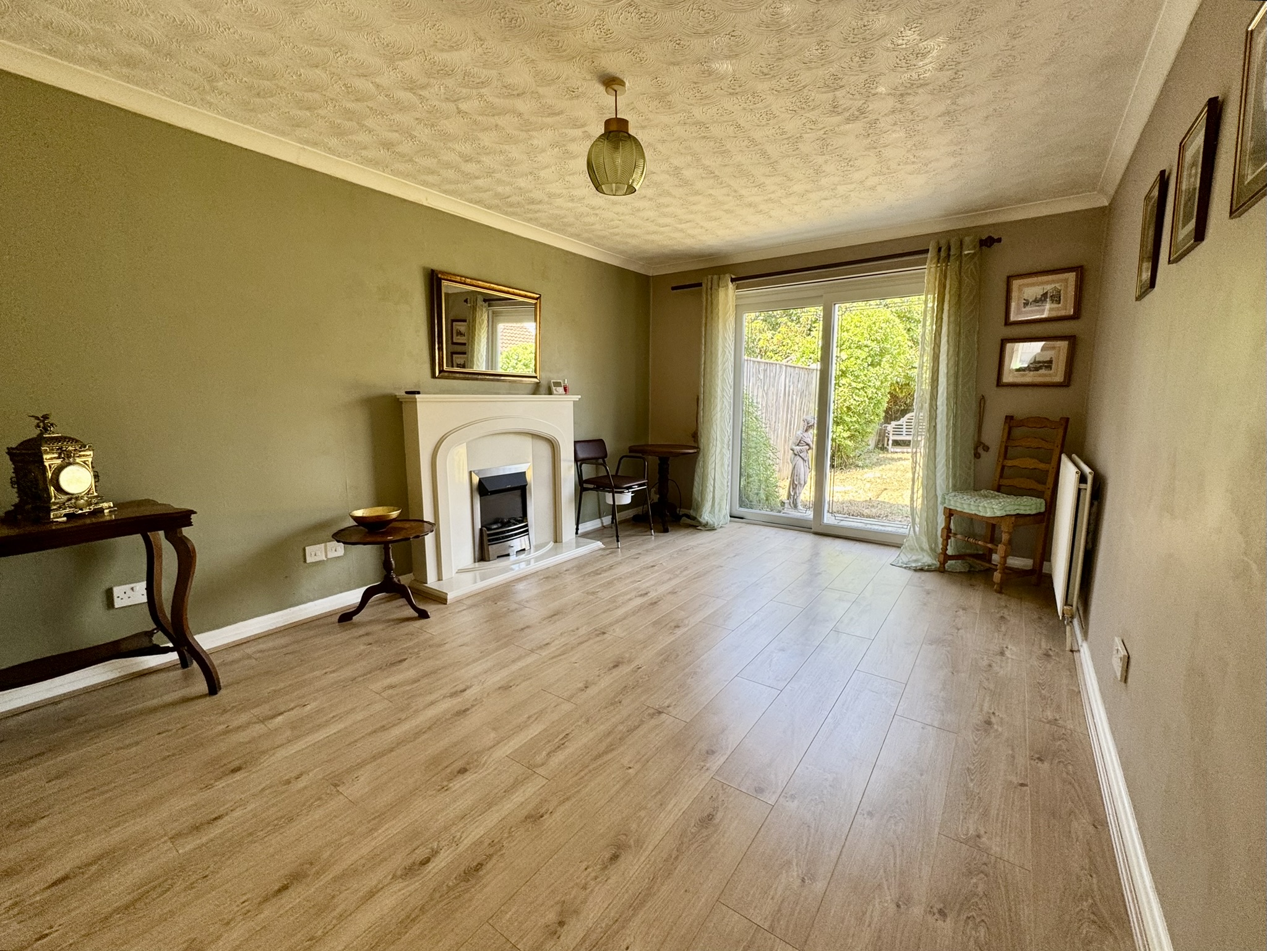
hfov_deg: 102.1
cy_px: 476
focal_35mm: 14
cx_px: 634
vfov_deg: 85.7
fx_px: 512
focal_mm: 2.22
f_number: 2.2
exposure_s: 1/99
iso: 80
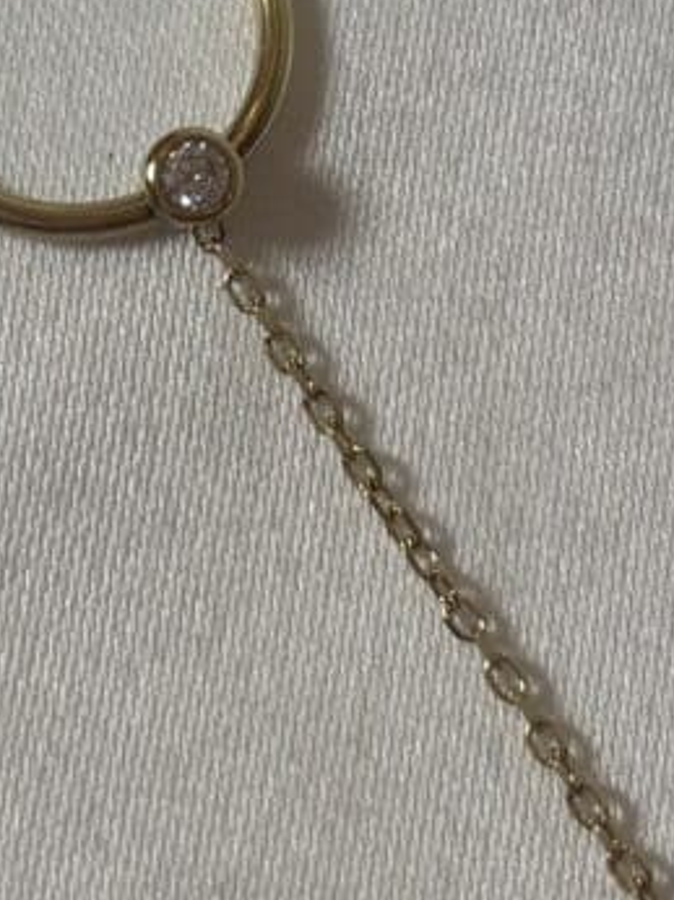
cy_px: -55
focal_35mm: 154
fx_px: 4003
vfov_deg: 12.6
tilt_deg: -69.8
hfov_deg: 9.6
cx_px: 107
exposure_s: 1/228
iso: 32
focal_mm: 5.96
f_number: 1.6
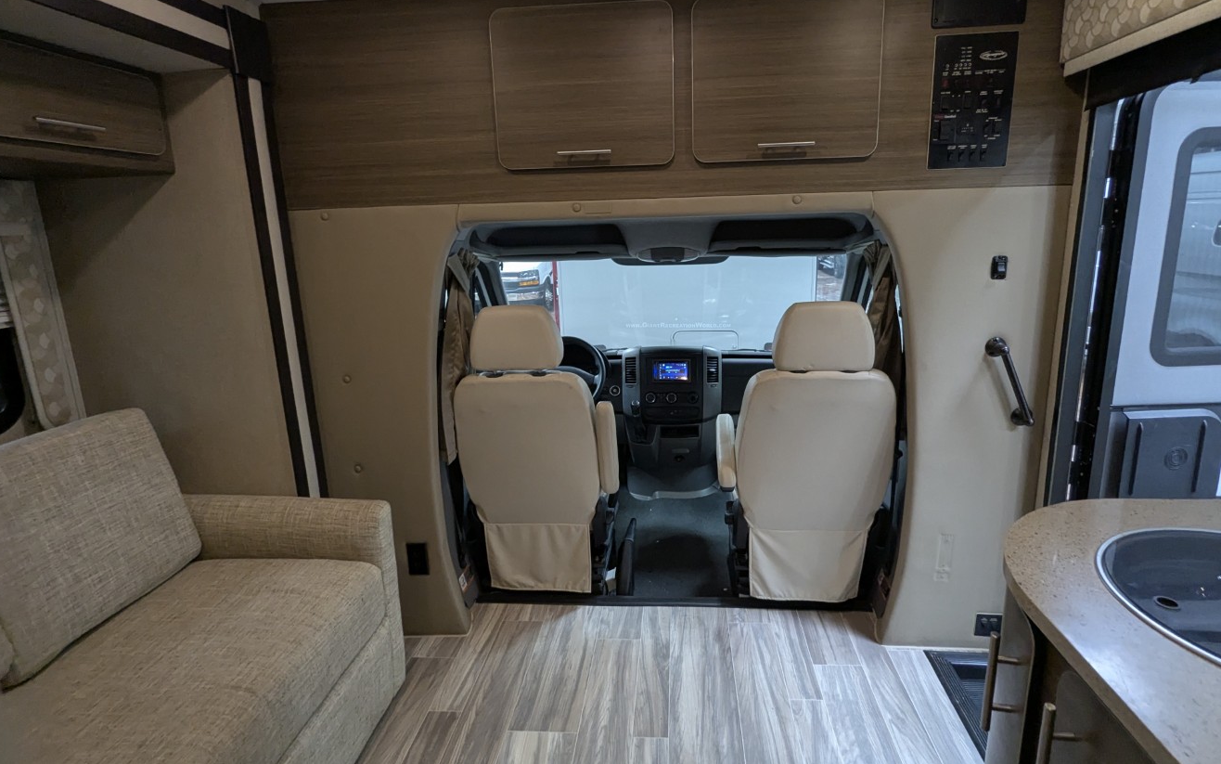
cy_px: 356
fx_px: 599
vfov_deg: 64.9
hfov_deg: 91.0
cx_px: 636
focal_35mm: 18
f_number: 2.2
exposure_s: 1/57.1
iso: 265
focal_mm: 2.35
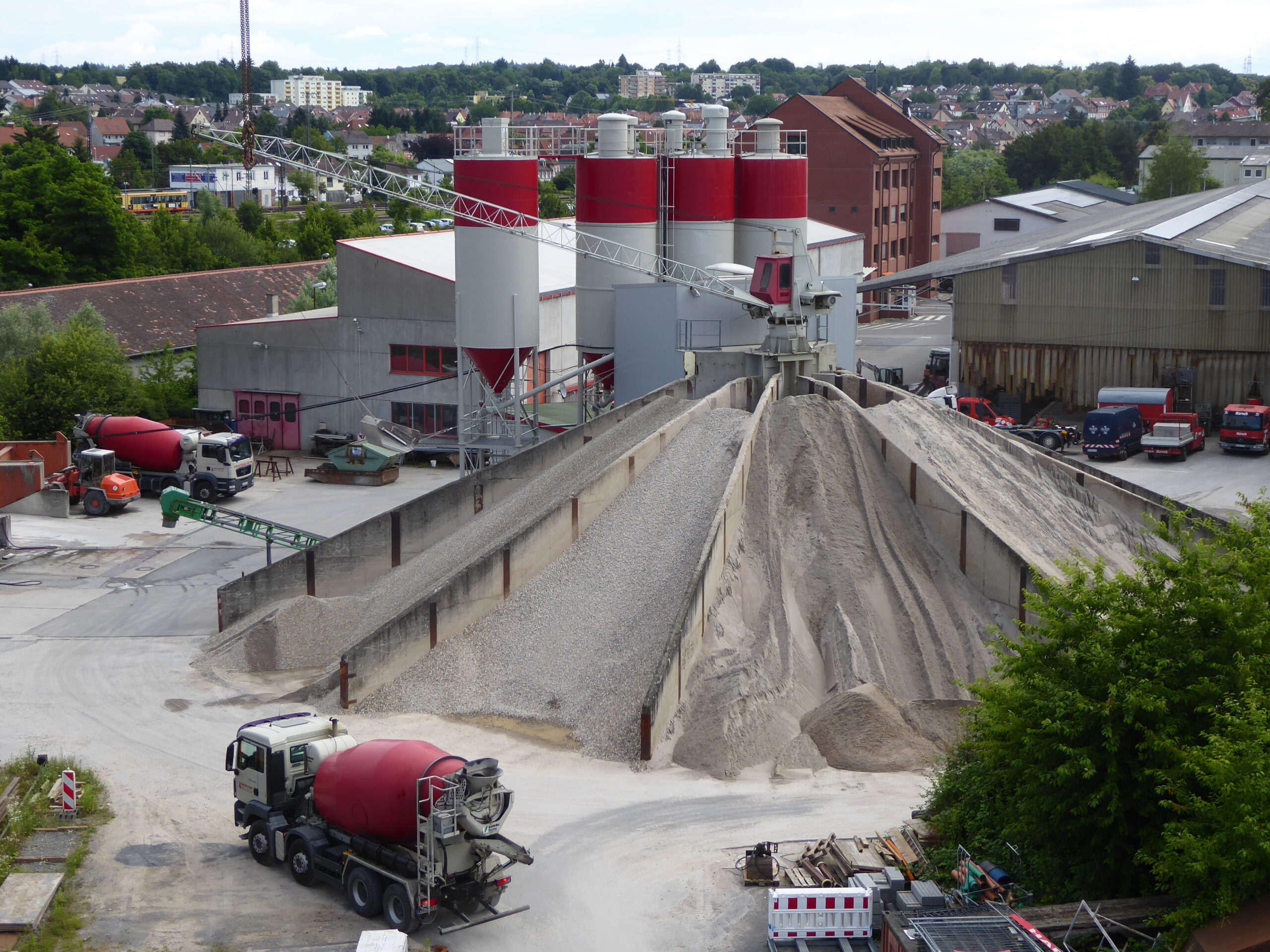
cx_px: 635
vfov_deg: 25.7
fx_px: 2091
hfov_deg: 33.8
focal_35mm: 57
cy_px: 476
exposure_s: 1/320
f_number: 4.1
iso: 80
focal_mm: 9.6
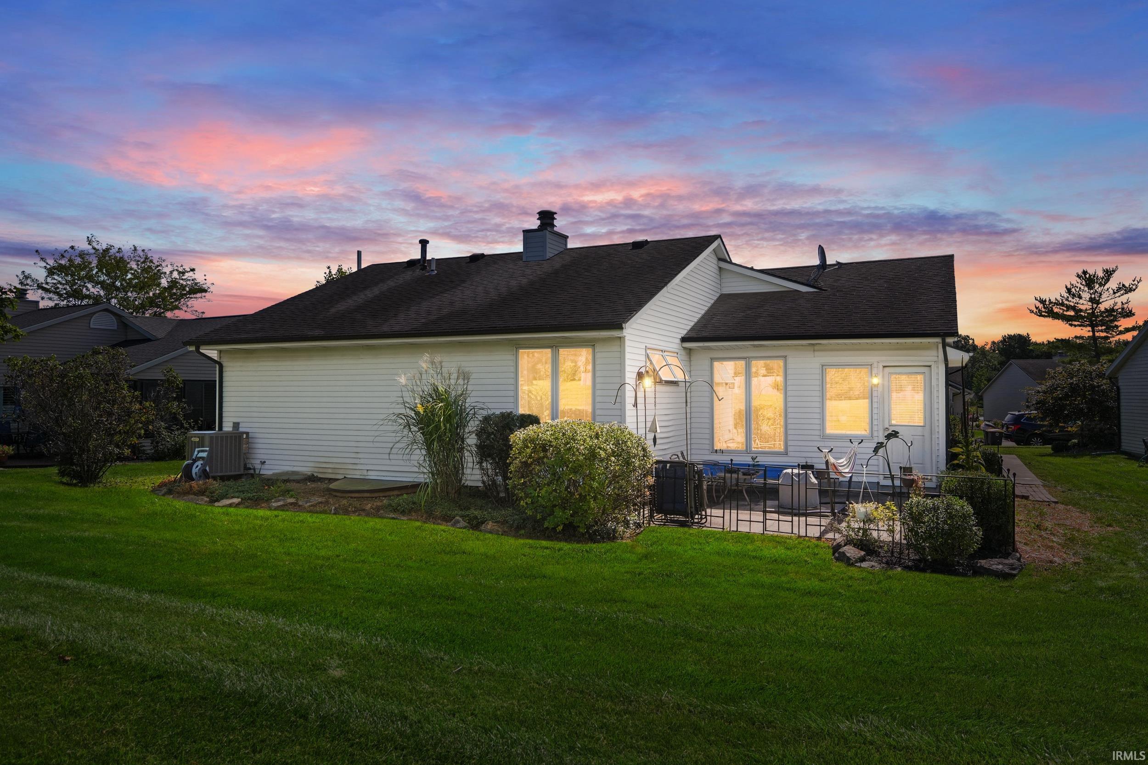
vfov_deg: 49.1
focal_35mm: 26
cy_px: 382
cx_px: 574
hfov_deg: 68.9
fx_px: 837
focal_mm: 17.5
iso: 250
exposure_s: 1/3200
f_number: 4
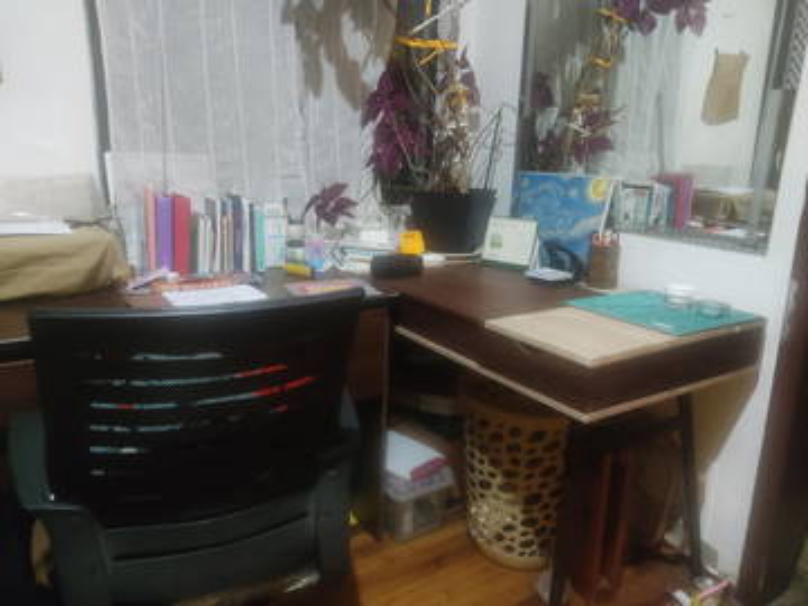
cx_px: 404
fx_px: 607
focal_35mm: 26
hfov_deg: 67.3
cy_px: 303
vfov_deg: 53.1
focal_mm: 4.74
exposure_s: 1/17
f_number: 1.79
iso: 4317
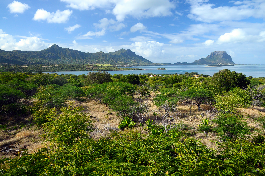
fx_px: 243
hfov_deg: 57.3
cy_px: 88
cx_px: 132
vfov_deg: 39.9
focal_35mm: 33
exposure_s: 1/60
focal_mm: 22
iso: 200
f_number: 11
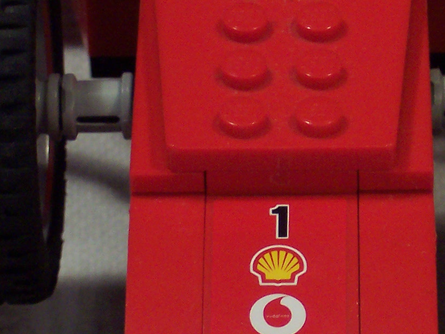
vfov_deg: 4.7
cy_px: 249
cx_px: 338
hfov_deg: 6.3
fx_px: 4036
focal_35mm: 314
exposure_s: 1/90
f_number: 4.8
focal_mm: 20
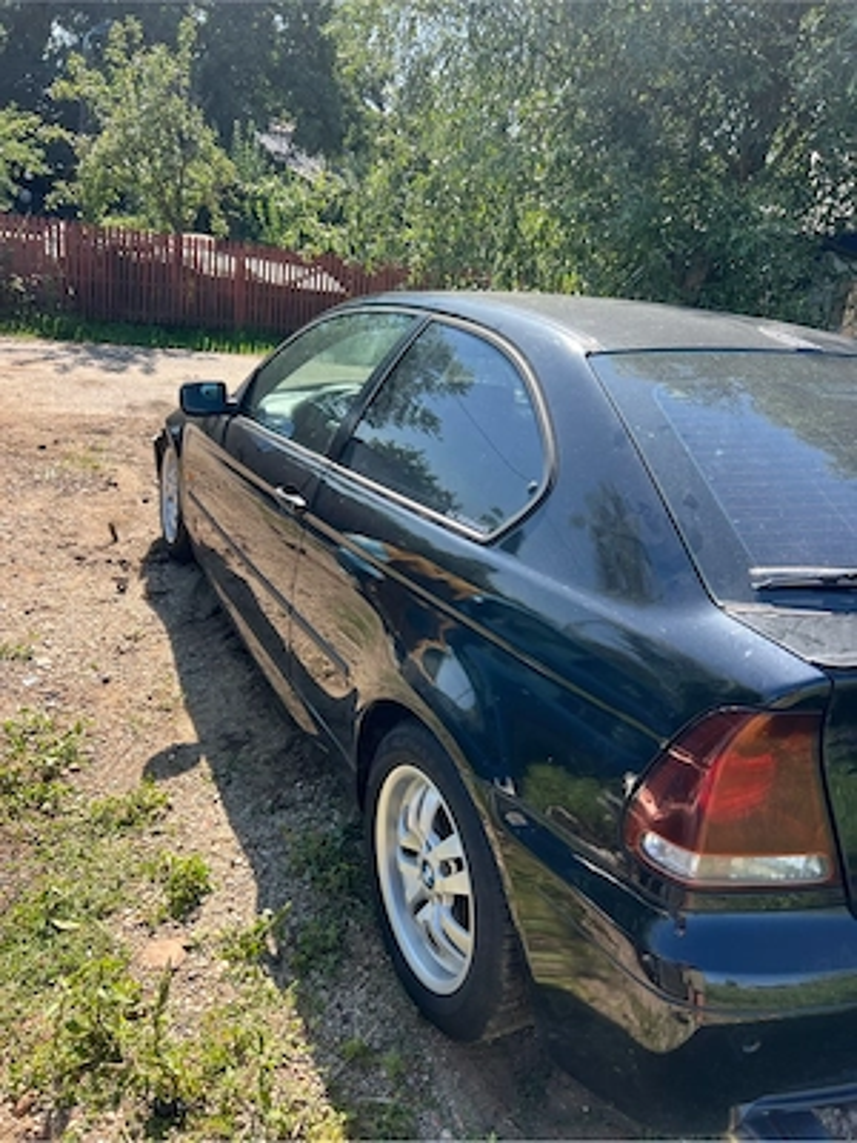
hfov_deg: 53.1
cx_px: 428
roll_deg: -6.8
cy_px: 572
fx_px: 858
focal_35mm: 26
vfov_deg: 67.3
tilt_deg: -19.9
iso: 50
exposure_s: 1/1058
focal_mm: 5.7
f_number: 1.5
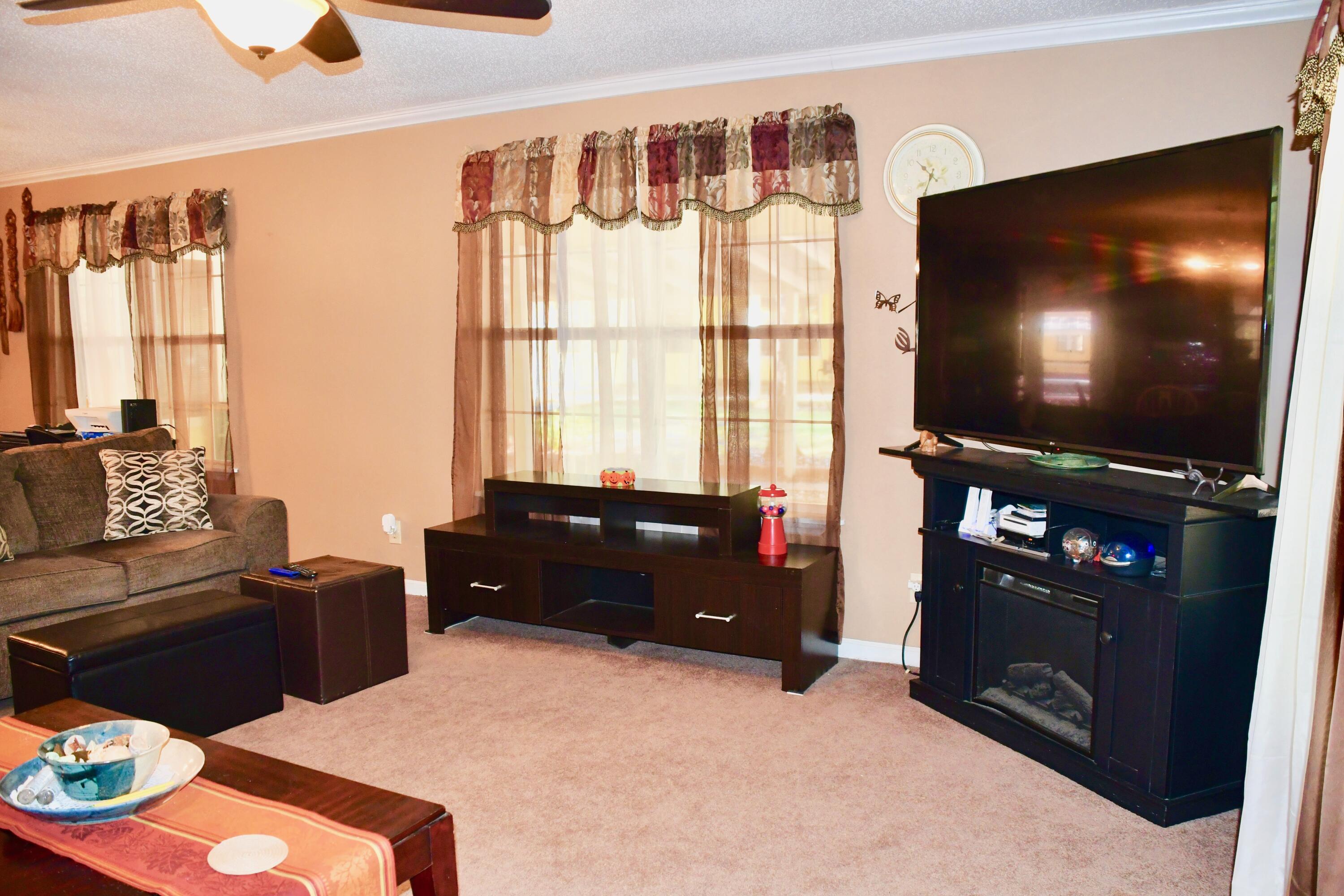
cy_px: 448
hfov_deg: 61.9
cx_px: 672
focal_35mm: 30
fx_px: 1120
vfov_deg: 43.6
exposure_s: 1/60
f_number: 3.5
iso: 1400
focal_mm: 20
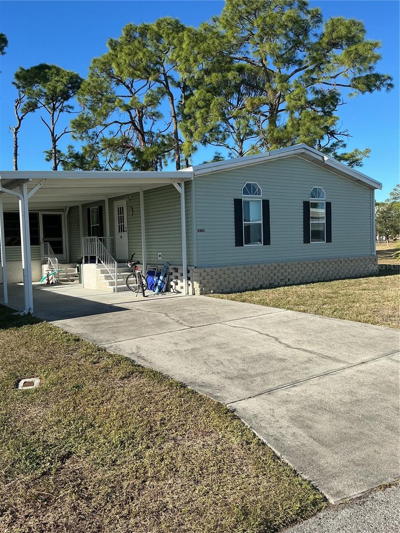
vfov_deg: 61.7
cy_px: 266
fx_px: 447
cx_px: 200
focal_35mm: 29
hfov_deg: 48.2
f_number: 1.8
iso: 25
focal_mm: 3
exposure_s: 1/1451
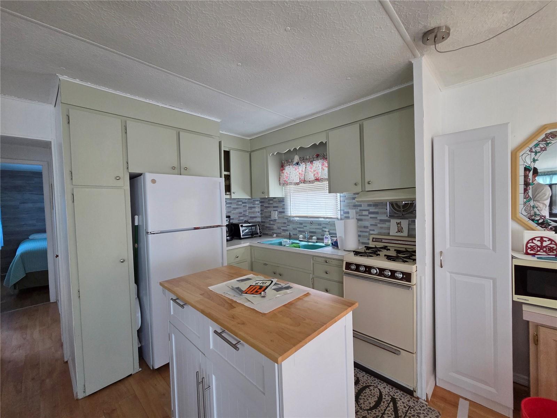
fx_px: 209
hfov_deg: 106.2
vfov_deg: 89.9
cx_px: 278
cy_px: 209
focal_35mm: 13
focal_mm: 2.2
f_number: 2.2
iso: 400
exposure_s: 1/60
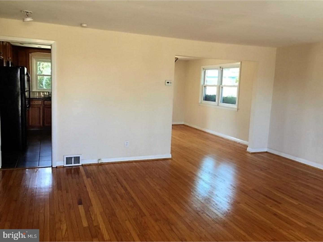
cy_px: 121
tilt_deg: -6.7
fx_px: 271
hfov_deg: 61.7
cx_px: 162
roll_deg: -2.2
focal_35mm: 29
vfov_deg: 48.2
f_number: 2.2
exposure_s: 1/30
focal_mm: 4.15
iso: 40
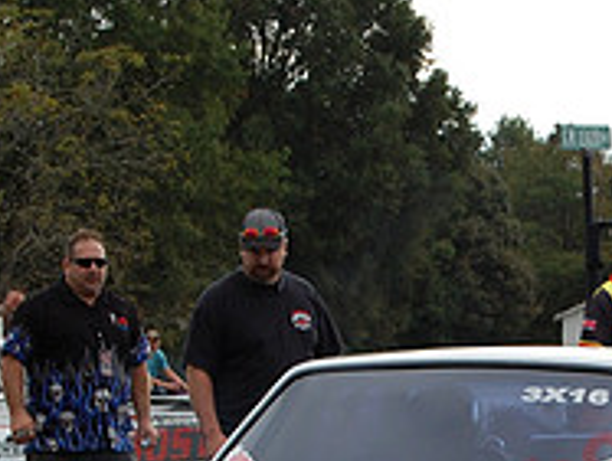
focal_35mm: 232
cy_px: 520
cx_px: 537
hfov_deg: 8.5
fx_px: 4110
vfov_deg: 6.4
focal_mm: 52
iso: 400
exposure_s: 1/1000
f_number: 5.6
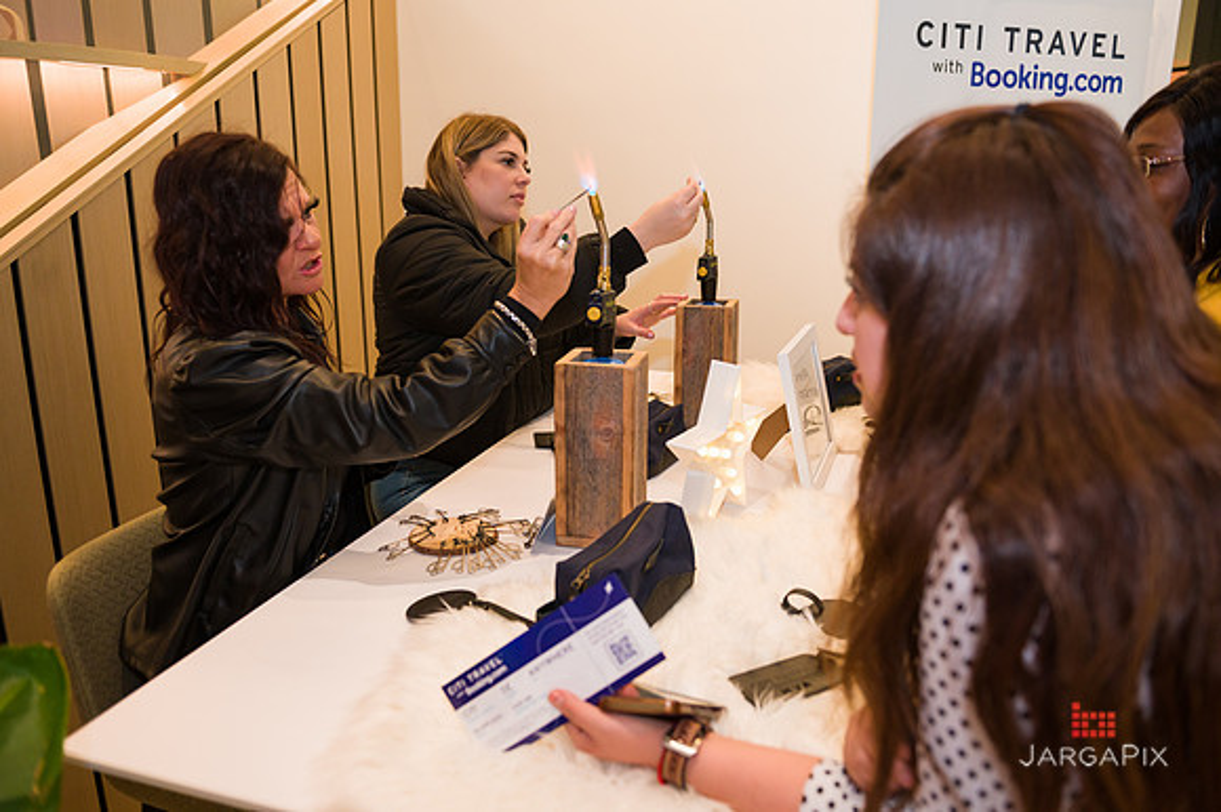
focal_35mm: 27
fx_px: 915
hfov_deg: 67.4
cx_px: 610
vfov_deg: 47.9
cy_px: 406
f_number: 4
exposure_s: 1/200
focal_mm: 27
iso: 1600
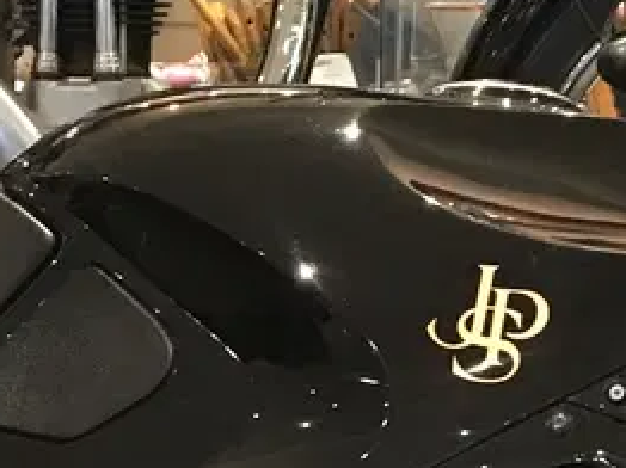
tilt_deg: -12.2
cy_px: 647
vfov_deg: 10.8
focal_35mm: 133
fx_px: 2403
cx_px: 227
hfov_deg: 14.8
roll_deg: -1.6
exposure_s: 1/17
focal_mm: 4.15
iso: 320
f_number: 2.2
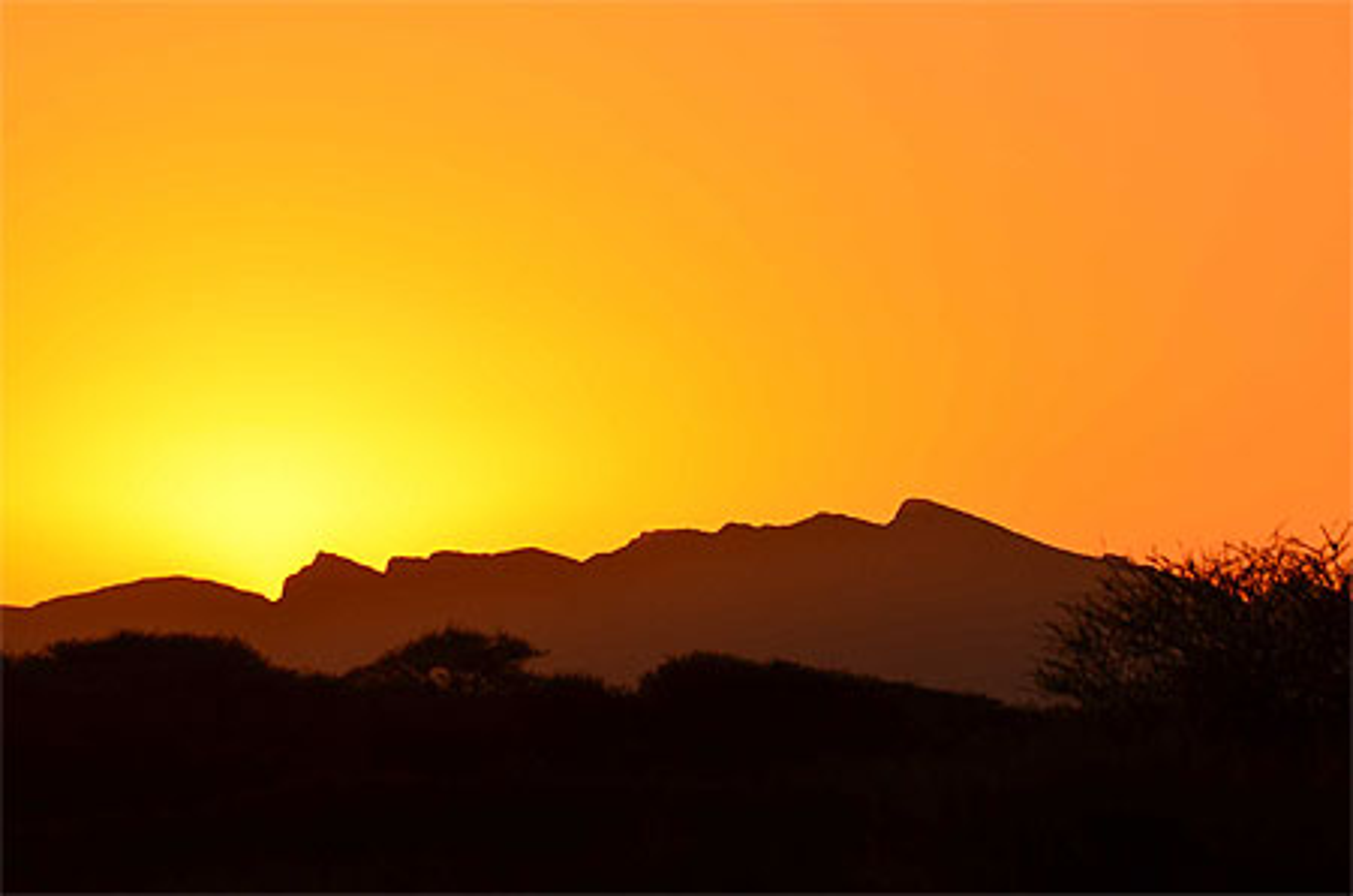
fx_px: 16877
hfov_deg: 4.6
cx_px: 676
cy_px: 448
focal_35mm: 450
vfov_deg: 3.0
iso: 200
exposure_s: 1/800
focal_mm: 300
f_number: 8
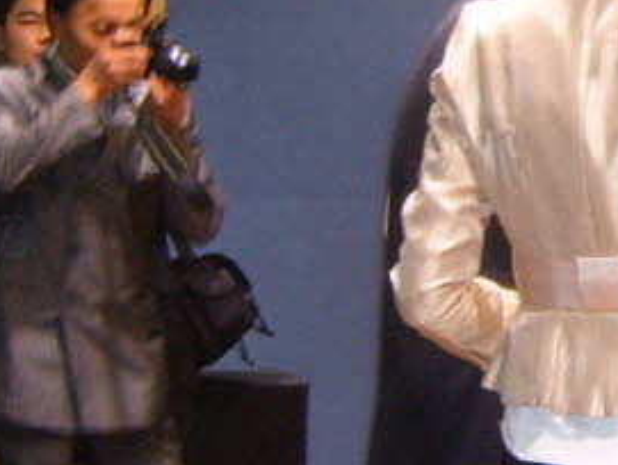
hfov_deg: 15.9
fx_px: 2074
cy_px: 137
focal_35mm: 116
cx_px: 846
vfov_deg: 12.8
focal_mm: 6.2
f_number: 2.9
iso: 141
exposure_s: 1/30
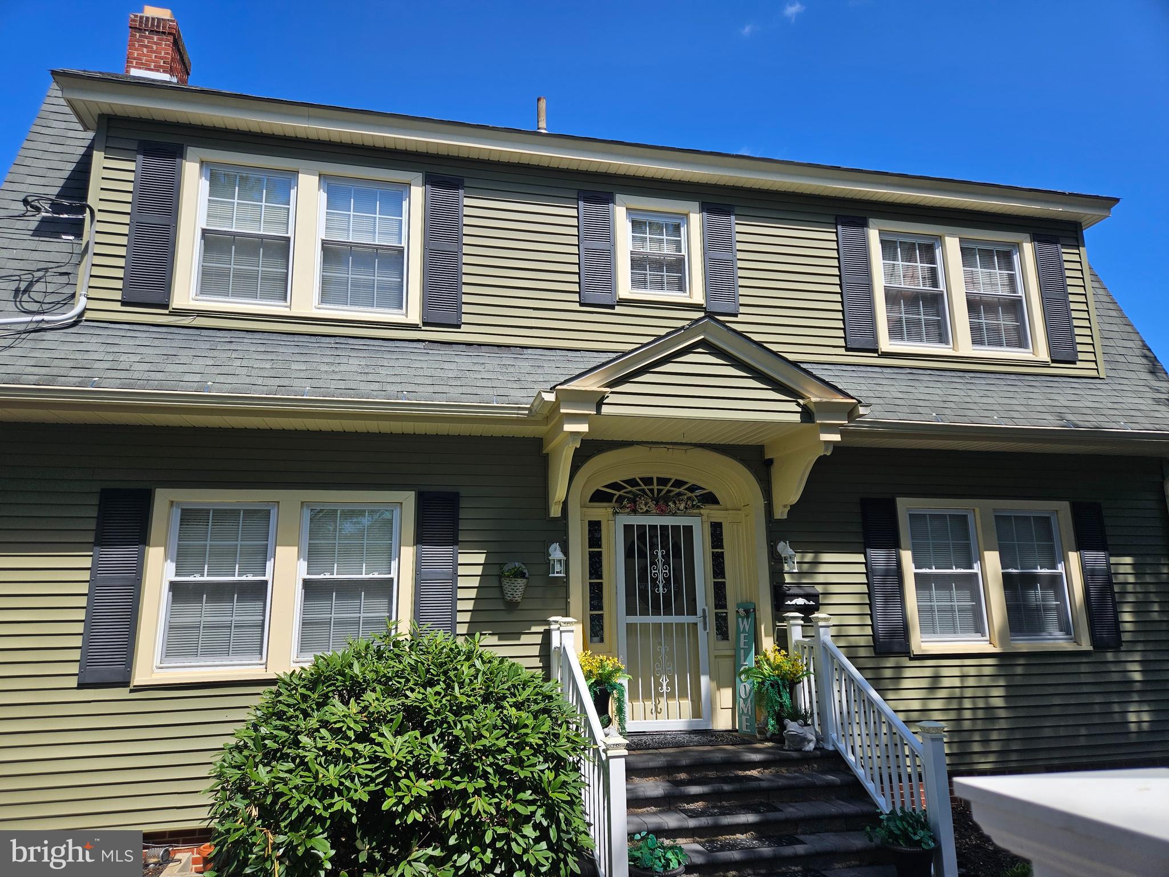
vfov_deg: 58.9
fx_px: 777
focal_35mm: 23
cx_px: 584
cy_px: 438
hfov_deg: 73.9
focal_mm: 5.4
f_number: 1.8
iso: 25
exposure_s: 1/1619
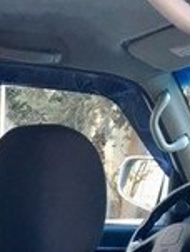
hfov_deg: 14.8
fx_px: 692
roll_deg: -0.2
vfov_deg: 18.4
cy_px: 369
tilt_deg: -18.2
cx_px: -68
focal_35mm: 95
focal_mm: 4.15
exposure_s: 1/33
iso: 100
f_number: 2.2
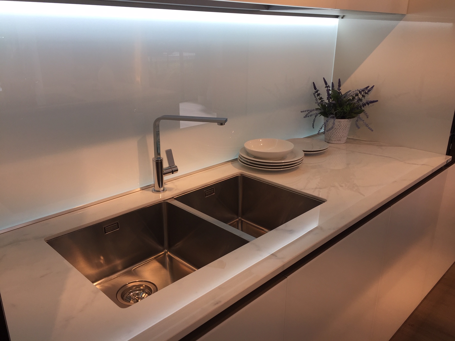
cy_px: 170
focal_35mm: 29
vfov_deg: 48.2
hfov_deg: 61.7
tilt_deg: -20.4
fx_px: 381
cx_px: 228
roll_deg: -1.2
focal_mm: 4.15
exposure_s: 1/395
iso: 32
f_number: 2.2
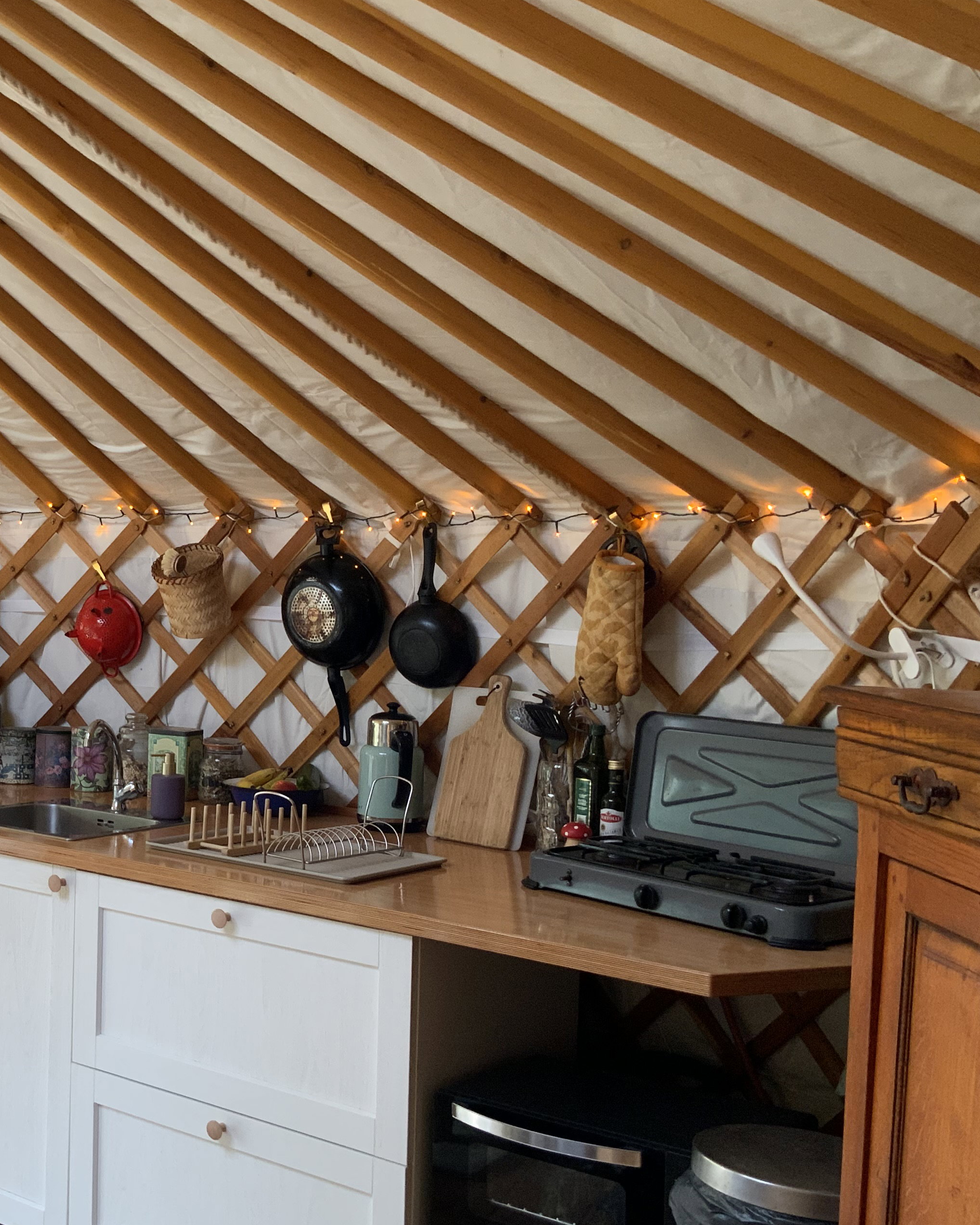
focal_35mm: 45
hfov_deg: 32.0
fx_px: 1631
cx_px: 115
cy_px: 691
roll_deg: -2.1
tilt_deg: -5.4
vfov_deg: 41.1
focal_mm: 3
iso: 80
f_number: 1.8
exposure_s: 1/49
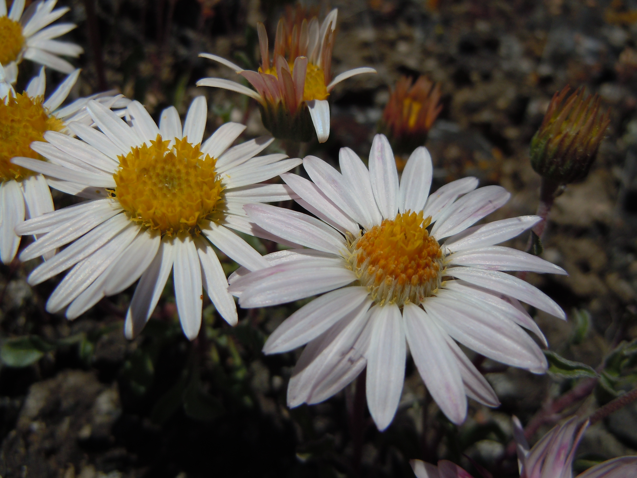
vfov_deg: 46.8
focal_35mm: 30
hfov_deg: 60.0
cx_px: 318
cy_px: 239
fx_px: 552
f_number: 7
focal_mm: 5.4
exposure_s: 1/1000
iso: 100
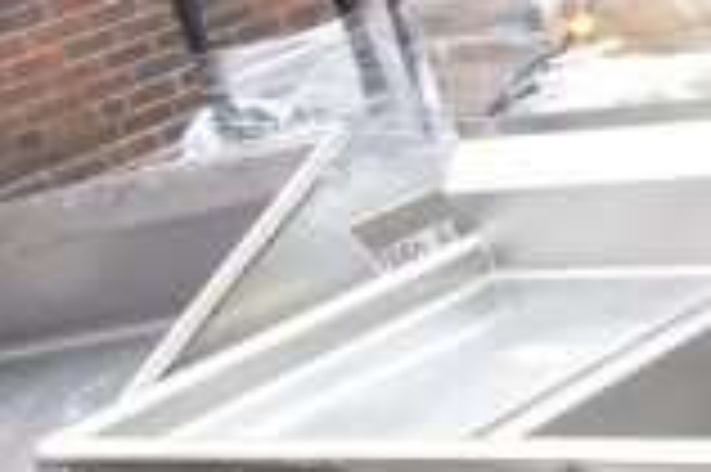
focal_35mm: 116
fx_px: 2289
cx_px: 1364
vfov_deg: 11.3
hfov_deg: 14.9
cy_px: 690
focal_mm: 20
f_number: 5
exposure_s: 1/100
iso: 200
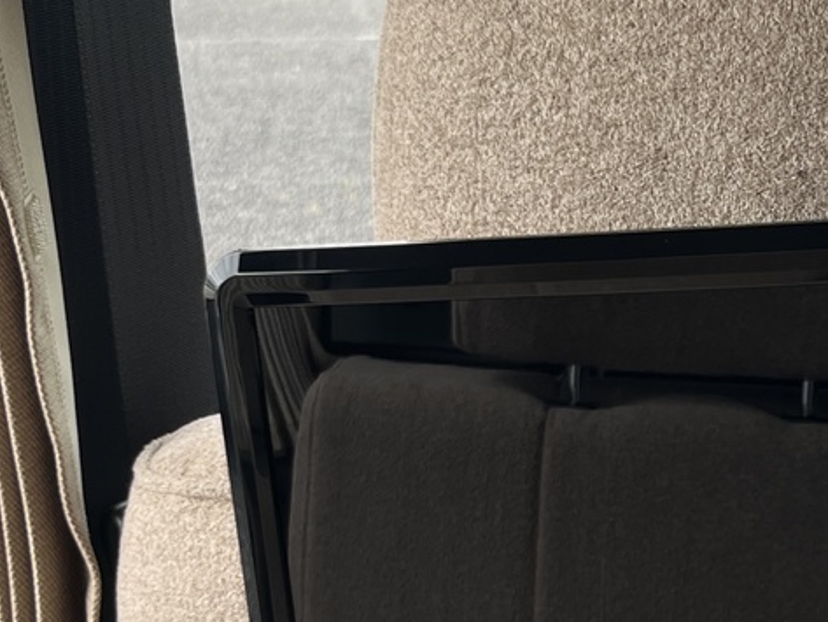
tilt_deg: -21.3
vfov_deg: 16.5
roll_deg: +0.9
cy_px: 599
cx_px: 637
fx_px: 2105
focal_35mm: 88
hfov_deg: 22.0
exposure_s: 1/202
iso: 40
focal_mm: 5.1
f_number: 1.6
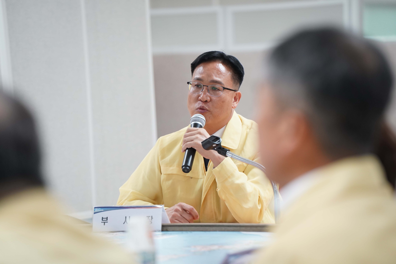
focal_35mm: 180
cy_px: 132
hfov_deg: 11.4
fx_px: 1980
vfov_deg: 7.6
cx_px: 198
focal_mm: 180
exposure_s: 1/160
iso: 2500
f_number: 4
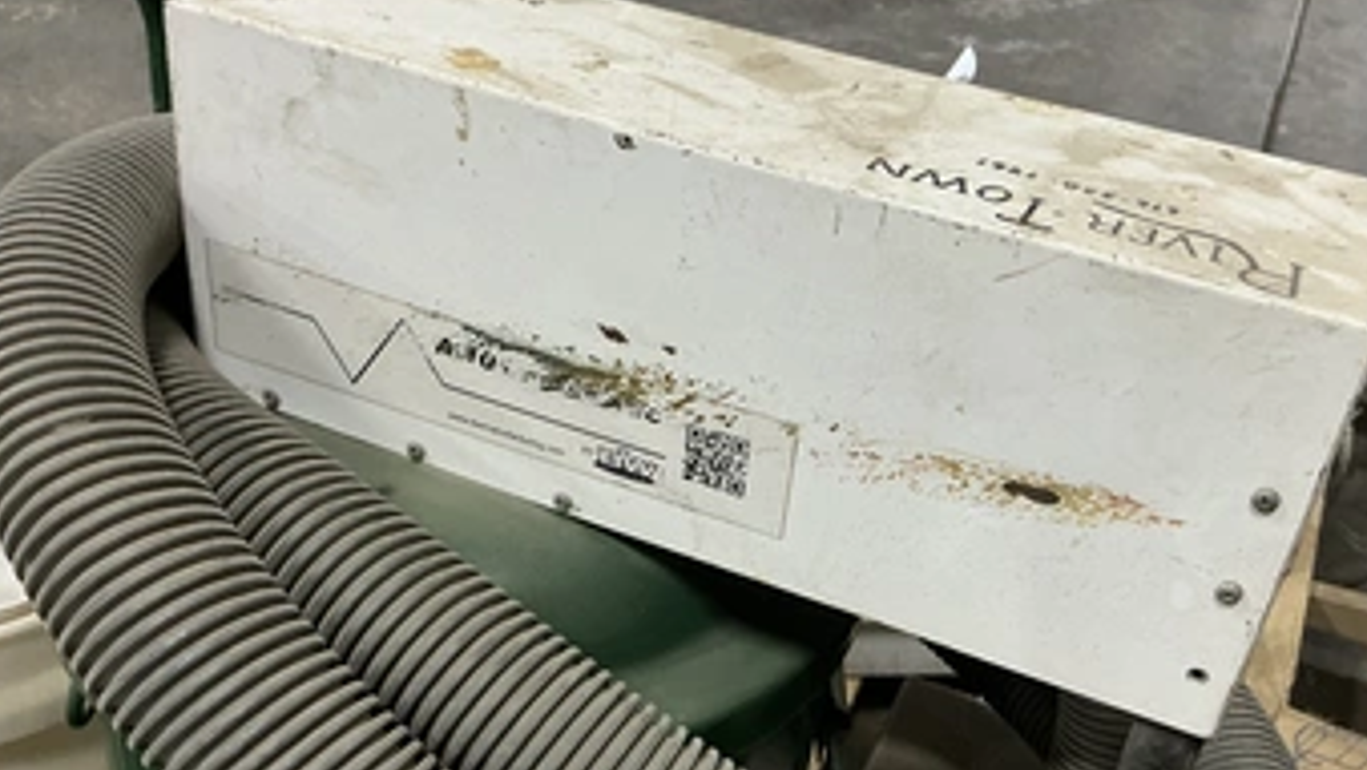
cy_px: 415
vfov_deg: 32.9
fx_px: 1305
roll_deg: +2.9
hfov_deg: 55.1
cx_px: 778
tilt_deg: -41.9
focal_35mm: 36
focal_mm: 3
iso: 125
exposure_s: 1/60
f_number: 1.8
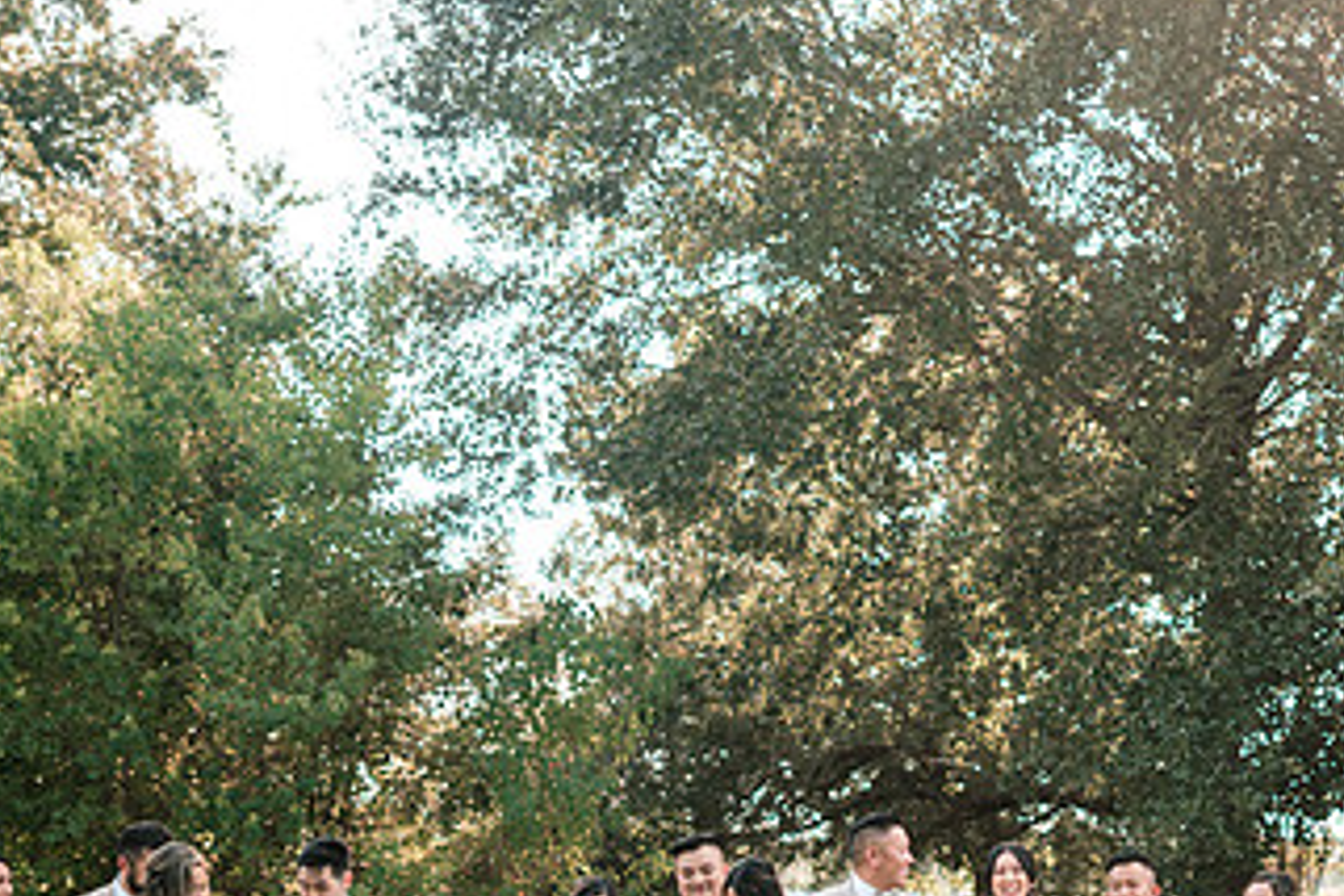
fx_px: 3397
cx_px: 1068
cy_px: 618
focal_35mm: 91
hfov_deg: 22.1
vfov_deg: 15.0
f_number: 1.8
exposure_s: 1/2000
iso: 250
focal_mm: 50
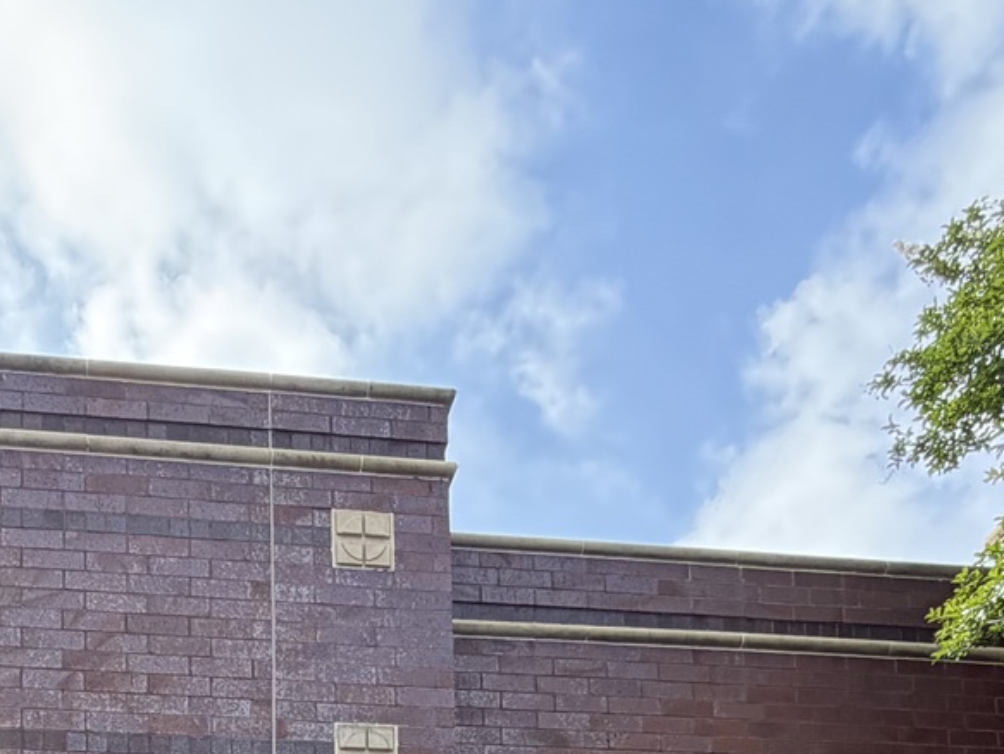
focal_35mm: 48
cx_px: 310
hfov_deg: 39.0
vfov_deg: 22.9
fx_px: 1393
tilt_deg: +5.7
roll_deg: +1.0
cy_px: 1203
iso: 50
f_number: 2.2
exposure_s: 1/502
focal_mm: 2.22
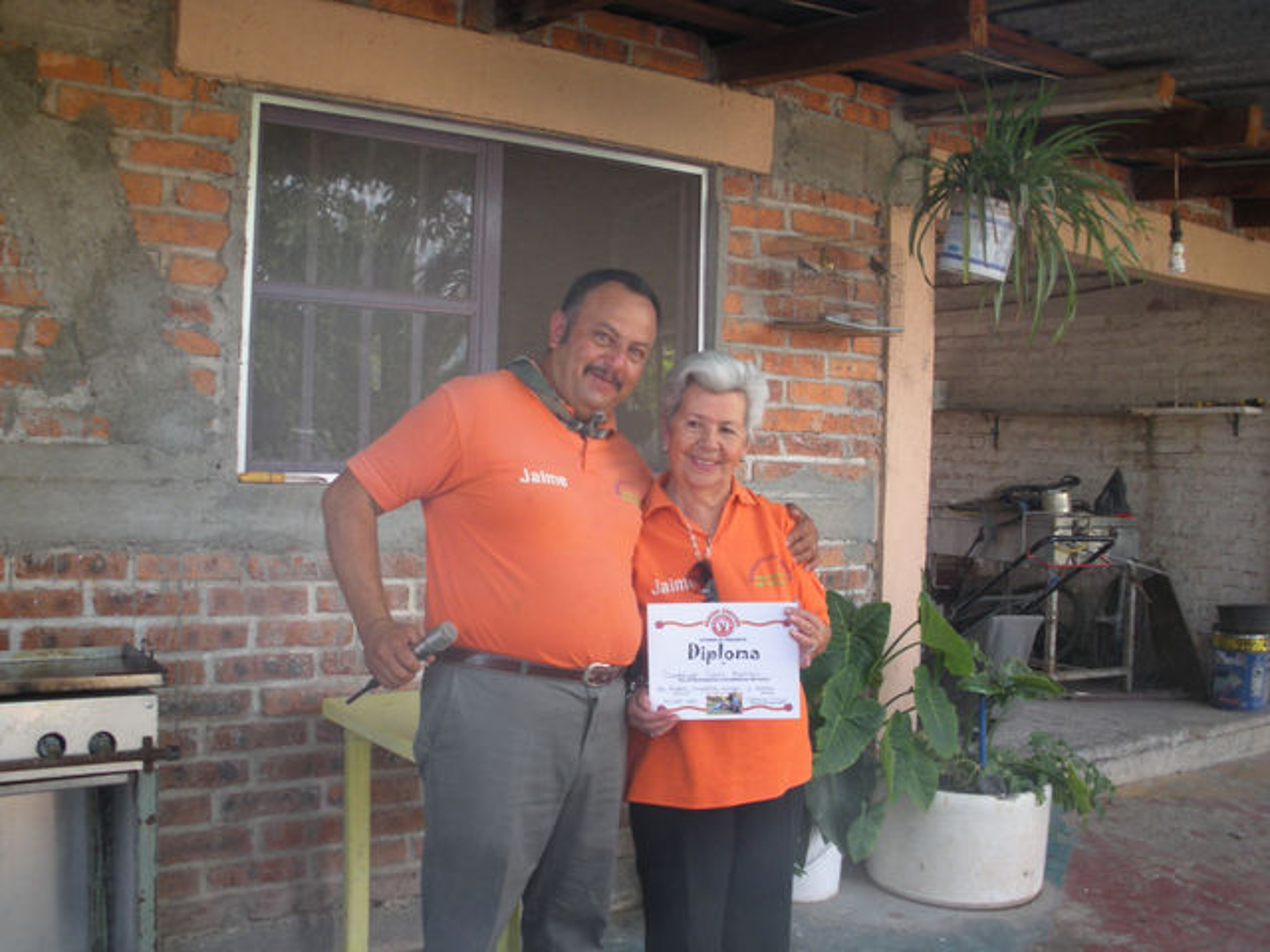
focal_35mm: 36
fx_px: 1321
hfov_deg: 51.4
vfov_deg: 39.7
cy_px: 476
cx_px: 635
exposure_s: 1/59.4
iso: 93
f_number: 3.5
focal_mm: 6.3
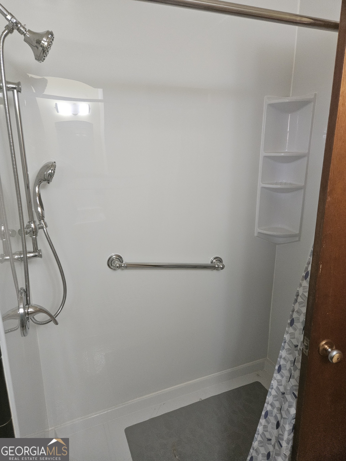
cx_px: 173
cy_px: 230
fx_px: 307
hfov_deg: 58.9
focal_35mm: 23
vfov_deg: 73.9
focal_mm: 5.4
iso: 800
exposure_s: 1/120
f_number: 1.8
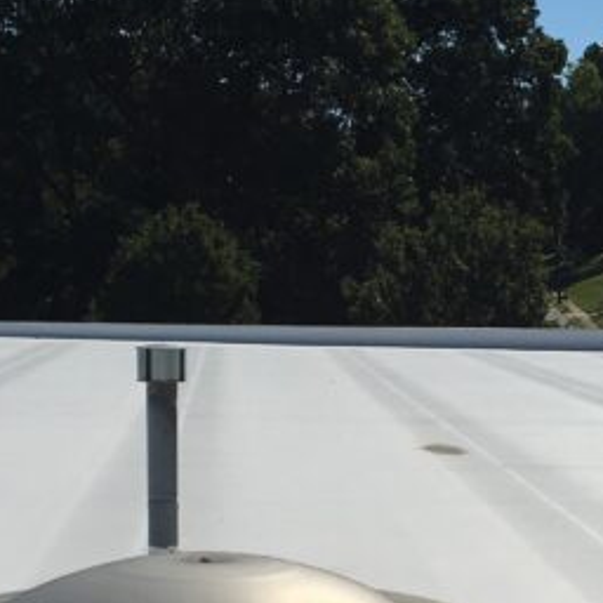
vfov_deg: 17.2
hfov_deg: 17.2
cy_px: 488
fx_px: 1971
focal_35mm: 100
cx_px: 516
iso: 25
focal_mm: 4.15
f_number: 2.2
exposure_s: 1/6410
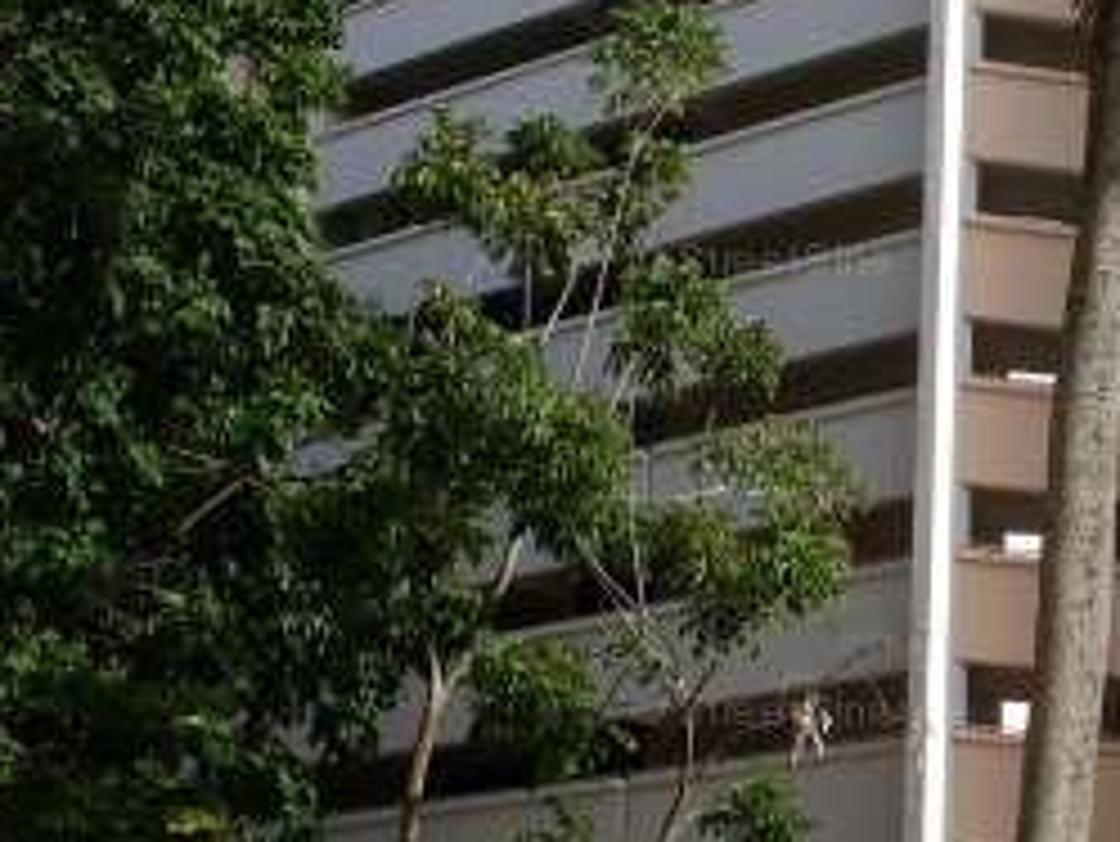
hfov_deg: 22.8
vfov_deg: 17.5
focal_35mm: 84
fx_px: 2719
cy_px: 266
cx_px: 967
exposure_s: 1/250
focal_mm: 6.3
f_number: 8.4
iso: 80
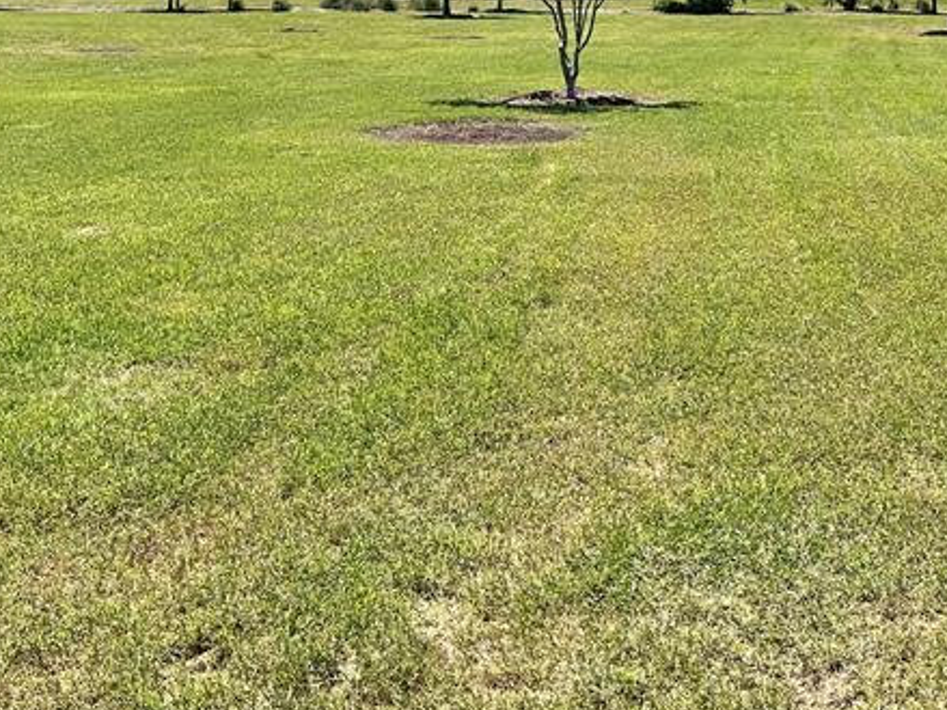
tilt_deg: -0.6
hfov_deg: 33.7
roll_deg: -0.8
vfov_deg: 24.7
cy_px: -19
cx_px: 699
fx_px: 1532
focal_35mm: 56
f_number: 1.78
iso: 80
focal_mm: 6.86
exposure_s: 1/5000
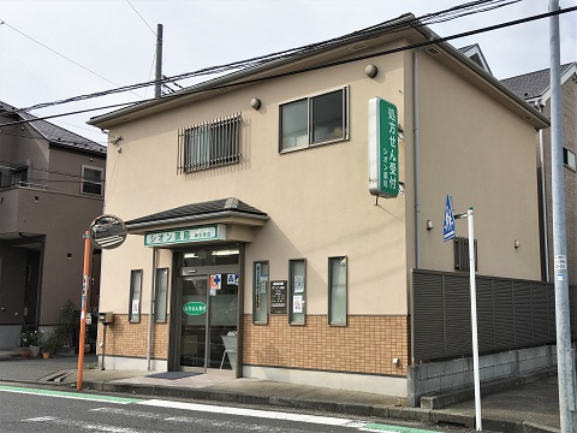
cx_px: 288
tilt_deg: +8.1
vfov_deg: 48.2
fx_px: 483
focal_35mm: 29
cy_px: 216
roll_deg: -0.2
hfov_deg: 61.7
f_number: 2.2
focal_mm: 4.15
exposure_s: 1/1099
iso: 25
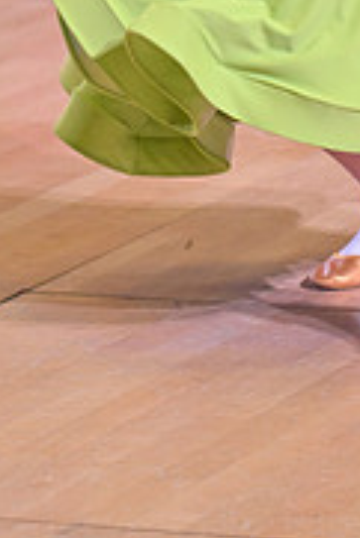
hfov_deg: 4.1
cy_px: -244
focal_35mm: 337
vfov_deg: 6.0
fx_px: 5045
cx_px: 278
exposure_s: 1/400
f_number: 5
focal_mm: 105
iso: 4000
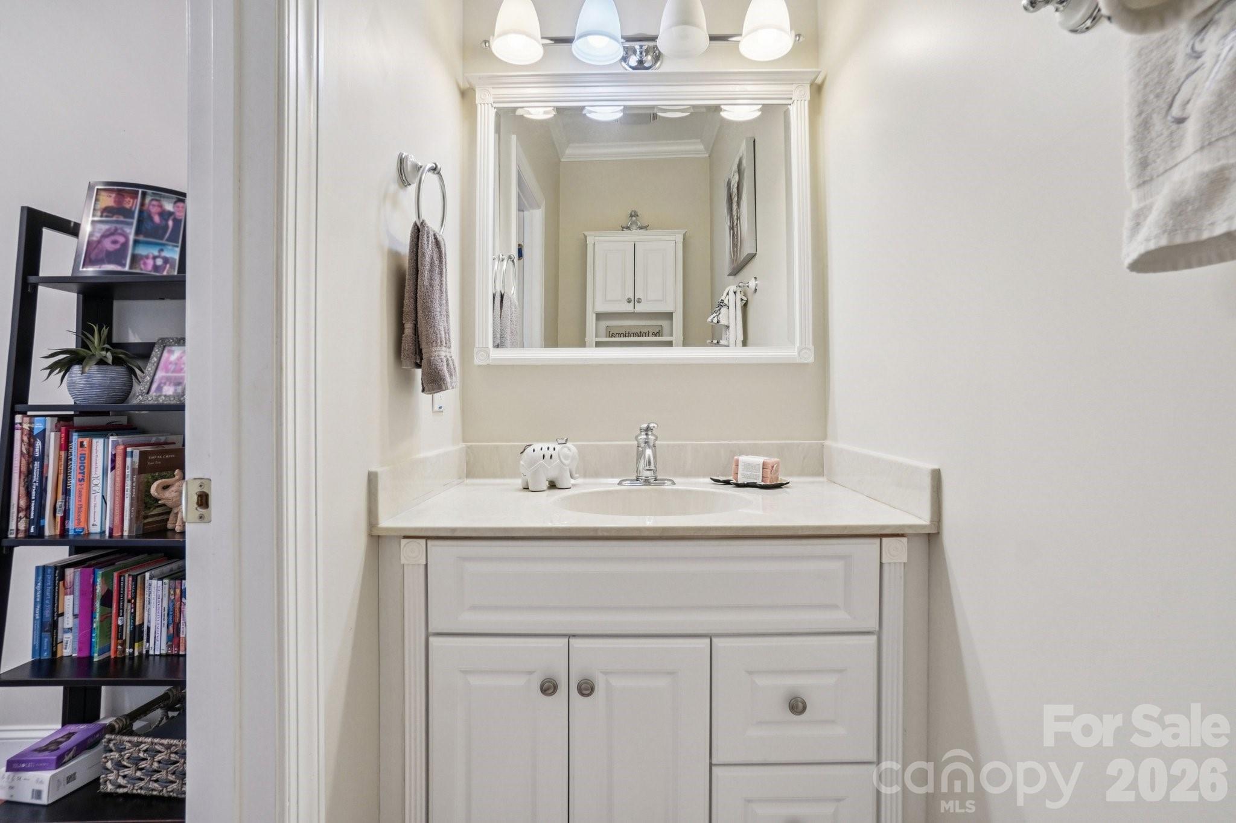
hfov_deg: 100.4
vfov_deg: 77.3
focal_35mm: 15
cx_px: 618
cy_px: 412
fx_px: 515
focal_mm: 10
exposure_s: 1/20
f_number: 8
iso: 400
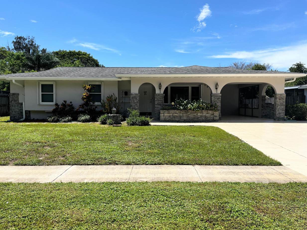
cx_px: 155
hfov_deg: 65.3
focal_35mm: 27
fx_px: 239
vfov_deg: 51.3
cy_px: 112
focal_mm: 5.1
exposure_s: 1/4484
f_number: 1.6
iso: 50
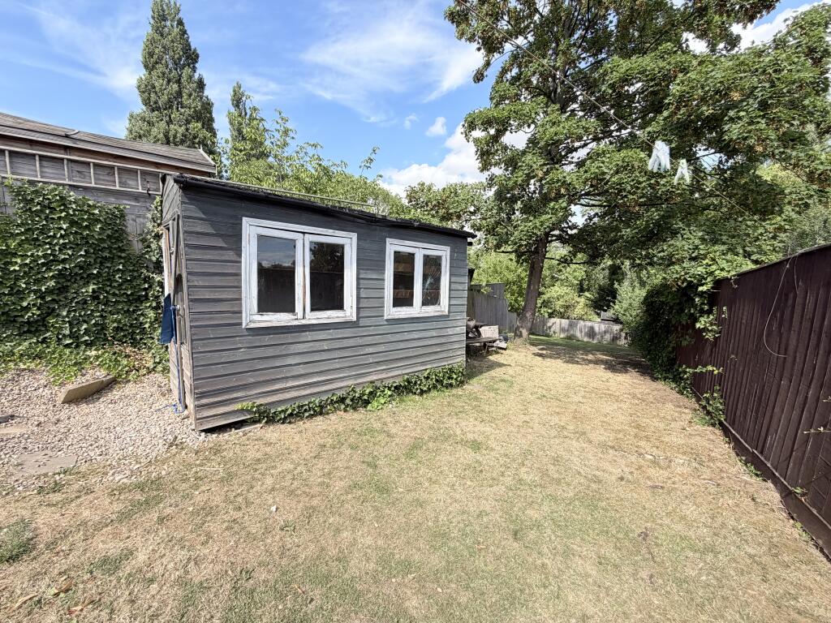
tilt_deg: -5.9
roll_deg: +1.0
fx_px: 336
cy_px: 312
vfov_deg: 85.7
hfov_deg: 102.1
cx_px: 416
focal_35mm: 14
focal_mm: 2.22
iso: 40
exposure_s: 1/686
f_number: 2.2
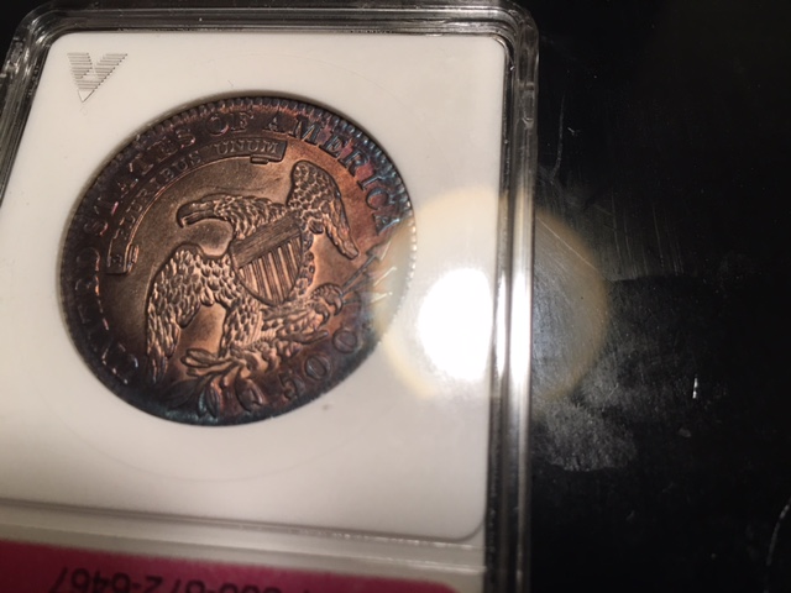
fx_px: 663
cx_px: 396
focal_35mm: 29
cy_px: 296
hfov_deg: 61.7
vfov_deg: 48.2
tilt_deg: -68.3
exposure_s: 1/30
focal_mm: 4.15
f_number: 2.2
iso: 25
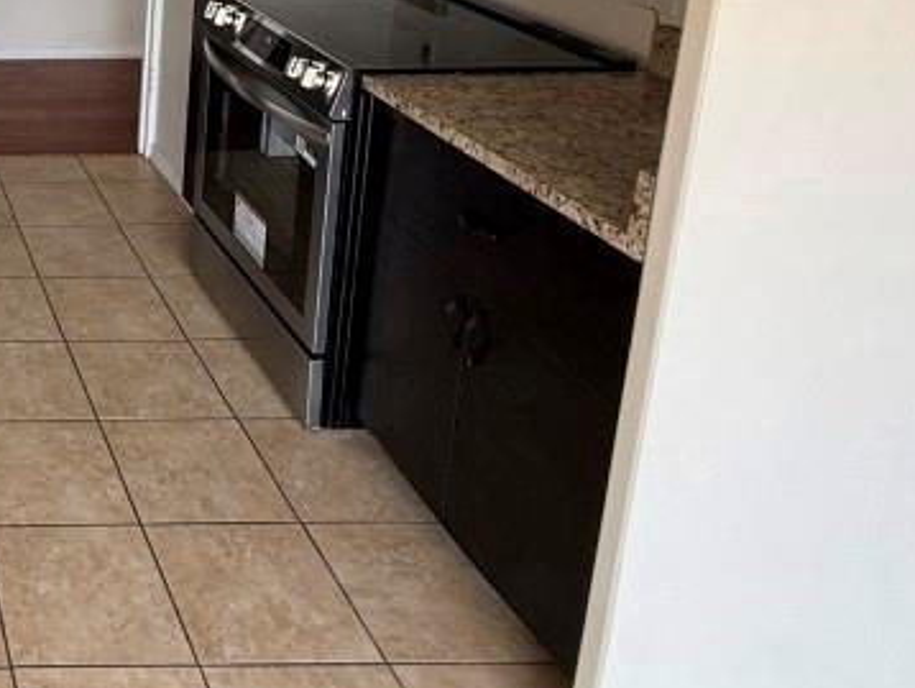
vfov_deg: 32.2
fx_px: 1058
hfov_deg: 35.8
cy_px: -51
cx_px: -199
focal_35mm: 40
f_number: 2.2
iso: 100
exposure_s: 1/99
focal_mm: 2.22
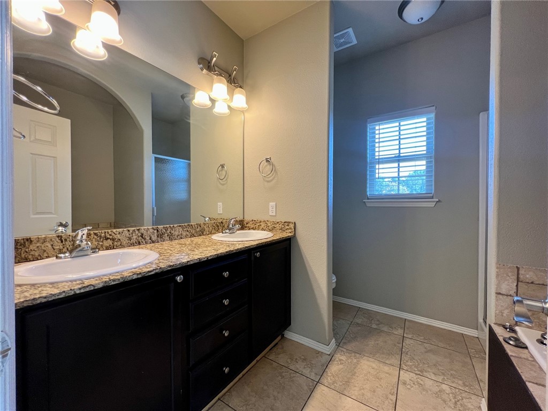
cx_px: 274
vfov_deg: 89.9
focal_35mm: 13
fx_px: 206
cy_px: 206
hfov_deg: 106.2
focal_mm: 1.57
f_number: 1.8
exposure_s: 1/120
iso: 125
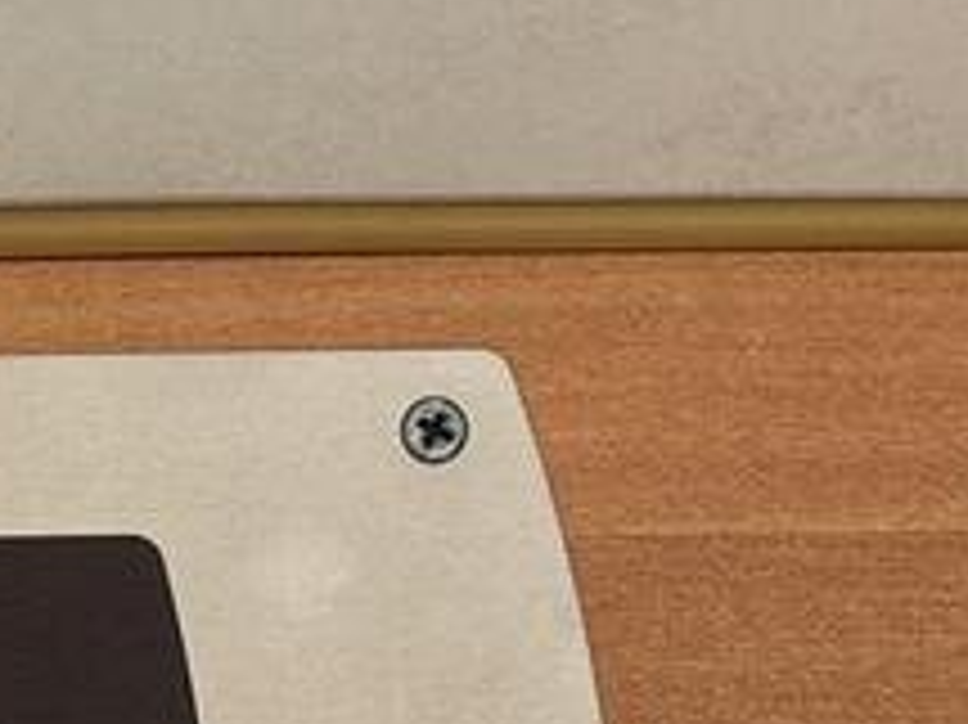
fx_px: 4863
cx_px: -779
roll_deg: -1.1
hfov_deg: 10.7
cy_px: 1277
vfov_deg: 8.2
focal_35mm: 174
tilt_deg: +12.9
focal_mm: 5.96
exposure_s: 1/121
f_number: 1.6
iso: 64
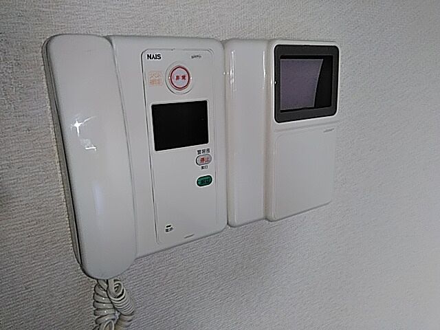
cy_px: 165
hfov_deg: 65.3
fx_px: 343
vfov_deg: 51.4
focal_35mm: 27
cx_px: 220
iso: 182
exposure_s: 1/60
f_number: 2.2
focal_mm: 3.46
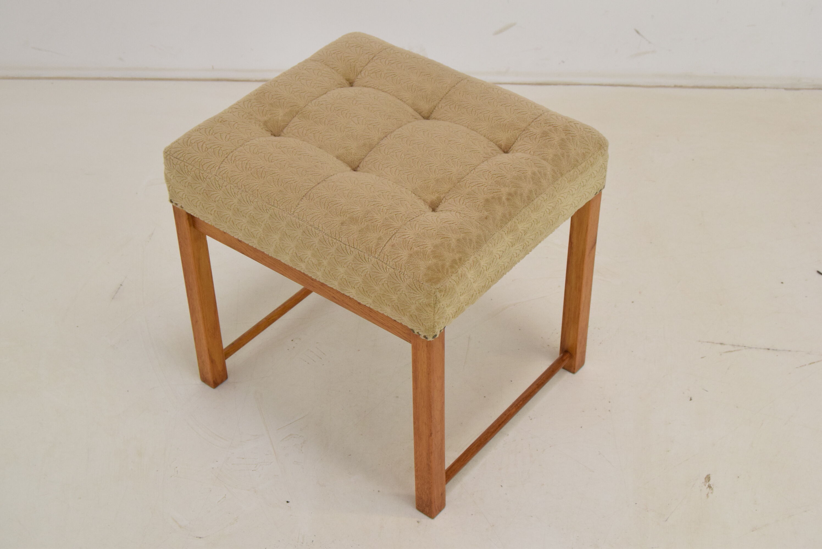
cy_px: 274
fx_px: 1302
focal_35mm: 57
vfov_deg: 23.8
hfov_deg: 35.0
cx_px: 411
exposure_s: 1/250
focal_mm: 38
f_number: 8
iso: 1600
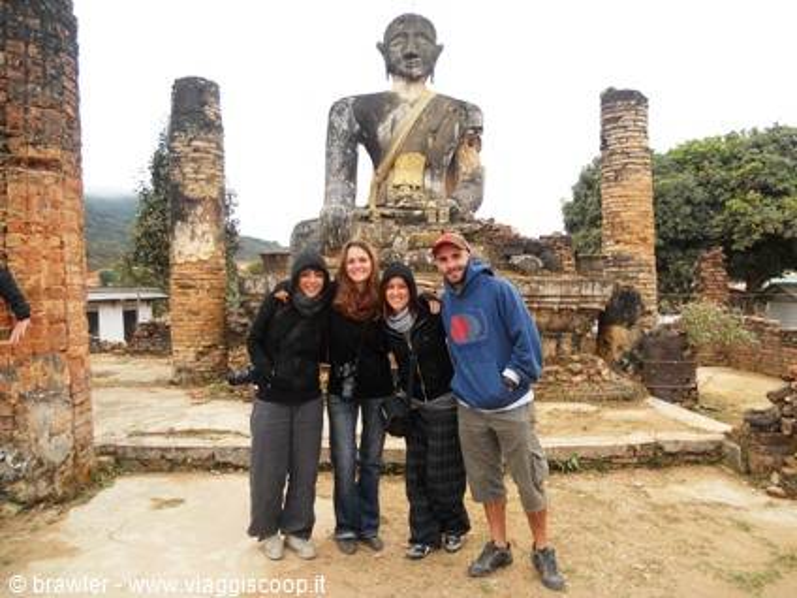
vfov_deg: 51.4
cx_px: 398
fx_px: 622
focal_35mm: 27
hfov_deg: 65.3
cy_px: 299
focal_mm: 4.9
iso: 80
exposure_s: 1/200
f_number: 3.2
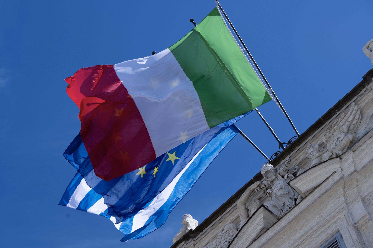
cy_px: 124
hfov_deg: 28.8
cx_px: 186
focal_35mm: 70
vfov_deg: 19.5
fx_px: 725
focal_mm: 70
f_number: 9
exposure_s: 1/250
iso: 100
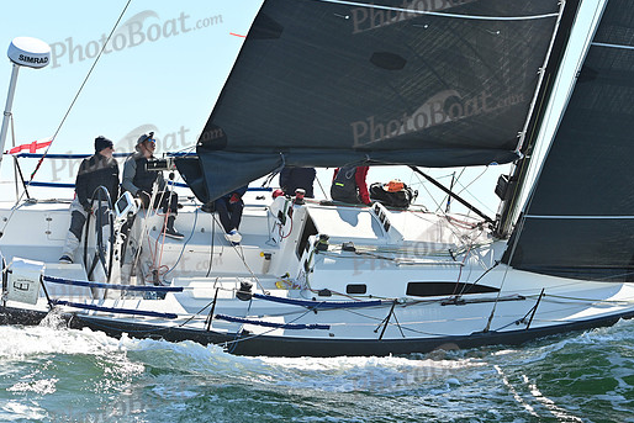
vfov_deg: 17.3
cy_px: 197
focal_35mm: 79
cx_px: 287
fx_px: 1392
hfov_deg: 25.7
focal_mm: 70
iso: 320
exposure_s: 1/1250
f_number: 5.6
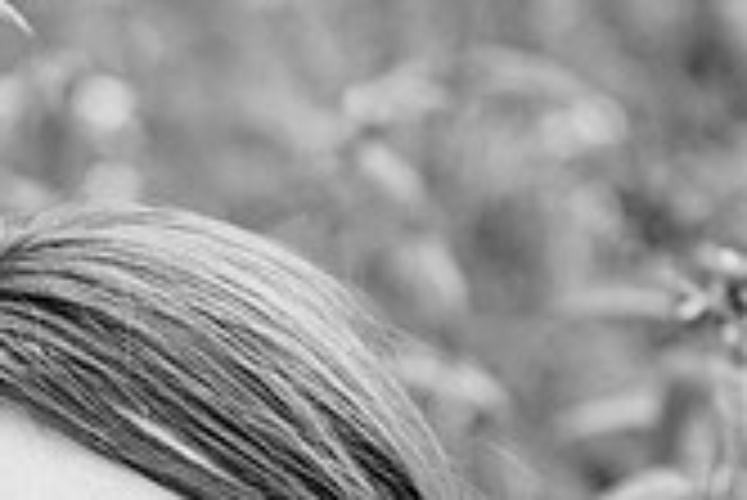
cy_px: 795
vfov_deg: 5.6
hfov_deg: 8.4
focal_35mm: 244
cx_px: 130
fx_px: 5067
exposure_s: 1/250
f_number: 2.8
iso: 320
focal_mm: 70
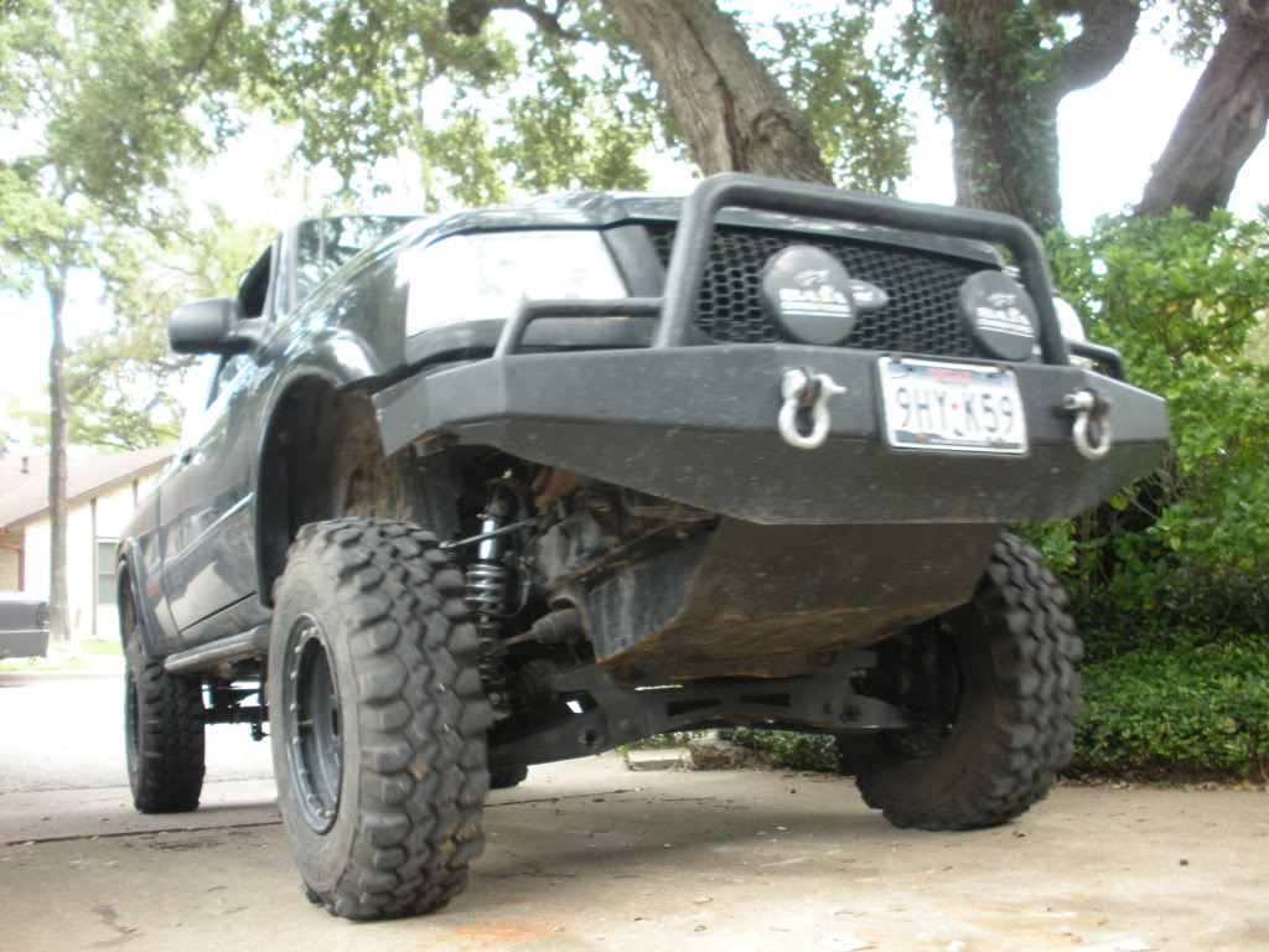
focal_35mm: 35
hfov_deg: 52.6
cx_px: 634
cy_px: 476
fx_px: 1283
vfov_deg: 40.7
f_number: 3.5
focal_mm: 6.3
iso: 201
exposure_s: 1/68
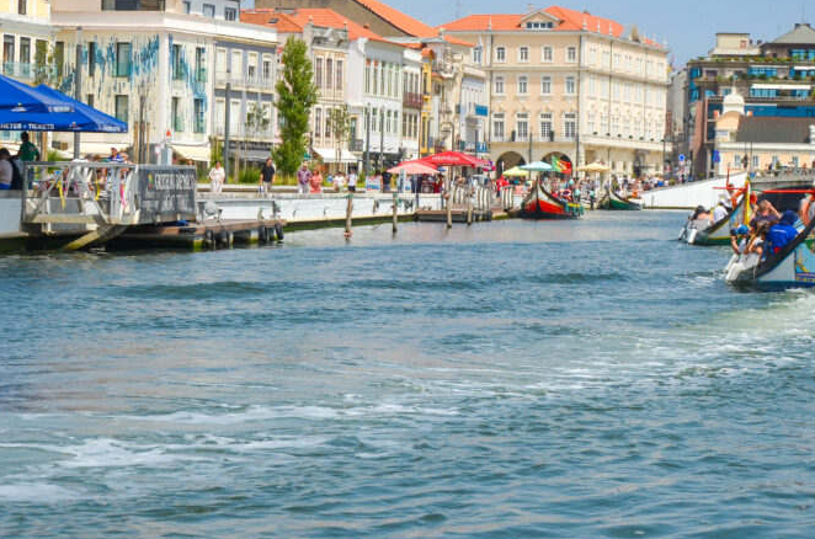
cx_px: 403
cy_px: 194
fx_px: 2620
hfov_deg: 17.7
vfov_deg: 11.7
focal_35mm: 116
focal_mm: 50
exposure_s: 1/1250
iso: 100
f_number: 7.1
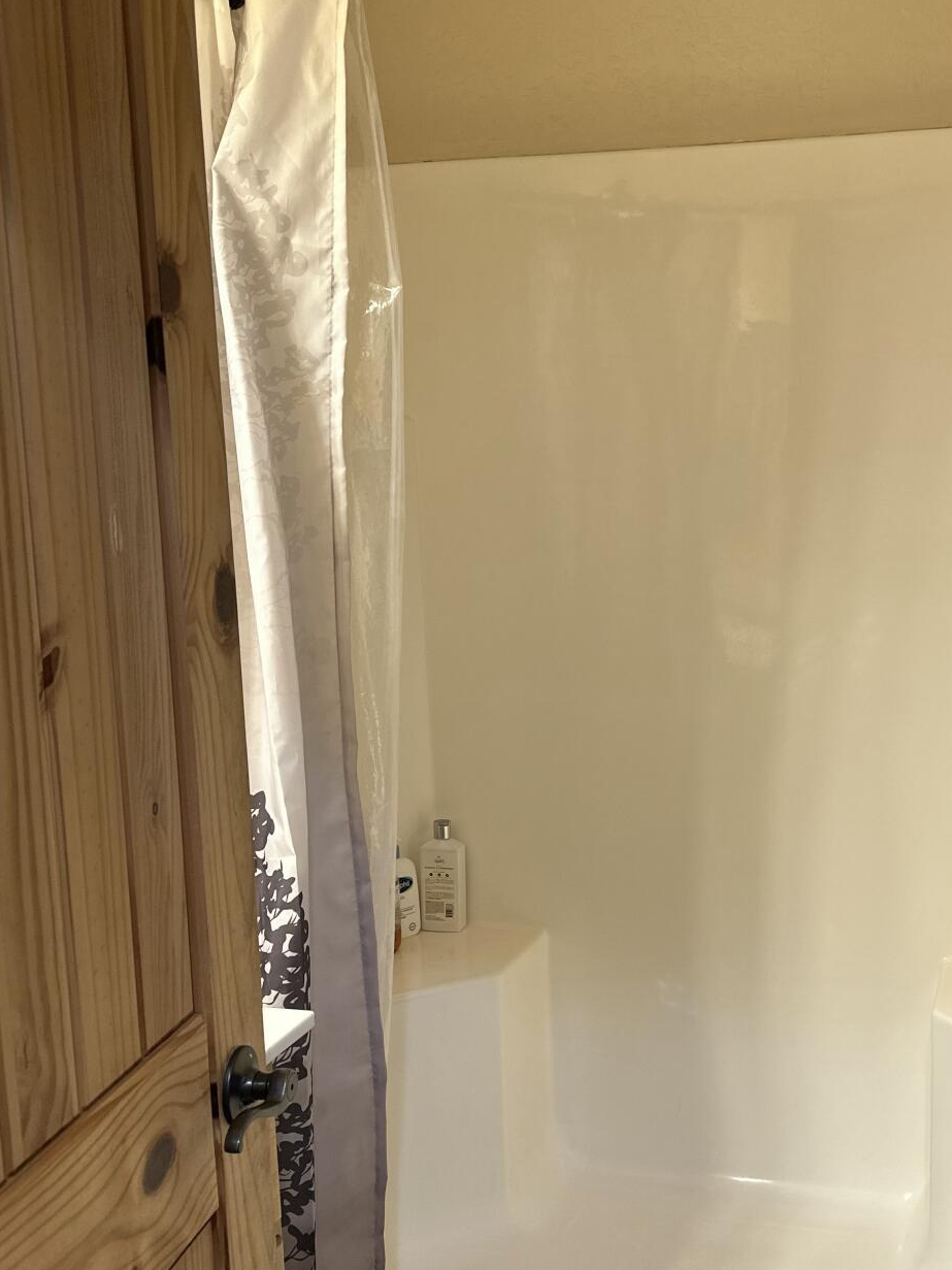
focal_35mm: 39
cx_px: 696
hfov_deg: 36.1
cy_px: 681
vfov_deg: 47.8
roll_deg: +0.5
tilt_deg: -8.6
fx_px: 1430
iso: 125
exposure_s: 1/60
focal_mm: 6.86
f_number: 1.78
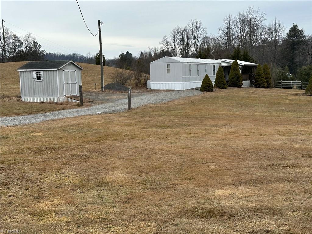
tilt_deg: -4.4
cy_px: 117
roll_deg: +1.1
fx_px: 433
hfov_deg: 39.7
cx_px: 156
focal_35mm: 48
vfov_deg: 30.3
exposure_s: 1/2028
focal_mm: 6.86
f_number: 1.78
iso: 64
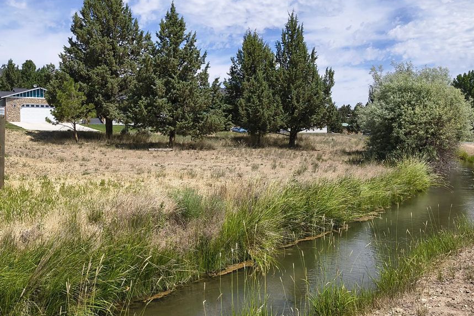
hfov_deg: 60.3
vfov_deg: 42.3
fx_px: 408
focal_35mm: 31
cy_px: 152
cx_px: 247
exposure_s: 1/1347
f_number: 1.7
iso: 100
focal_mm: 4.68
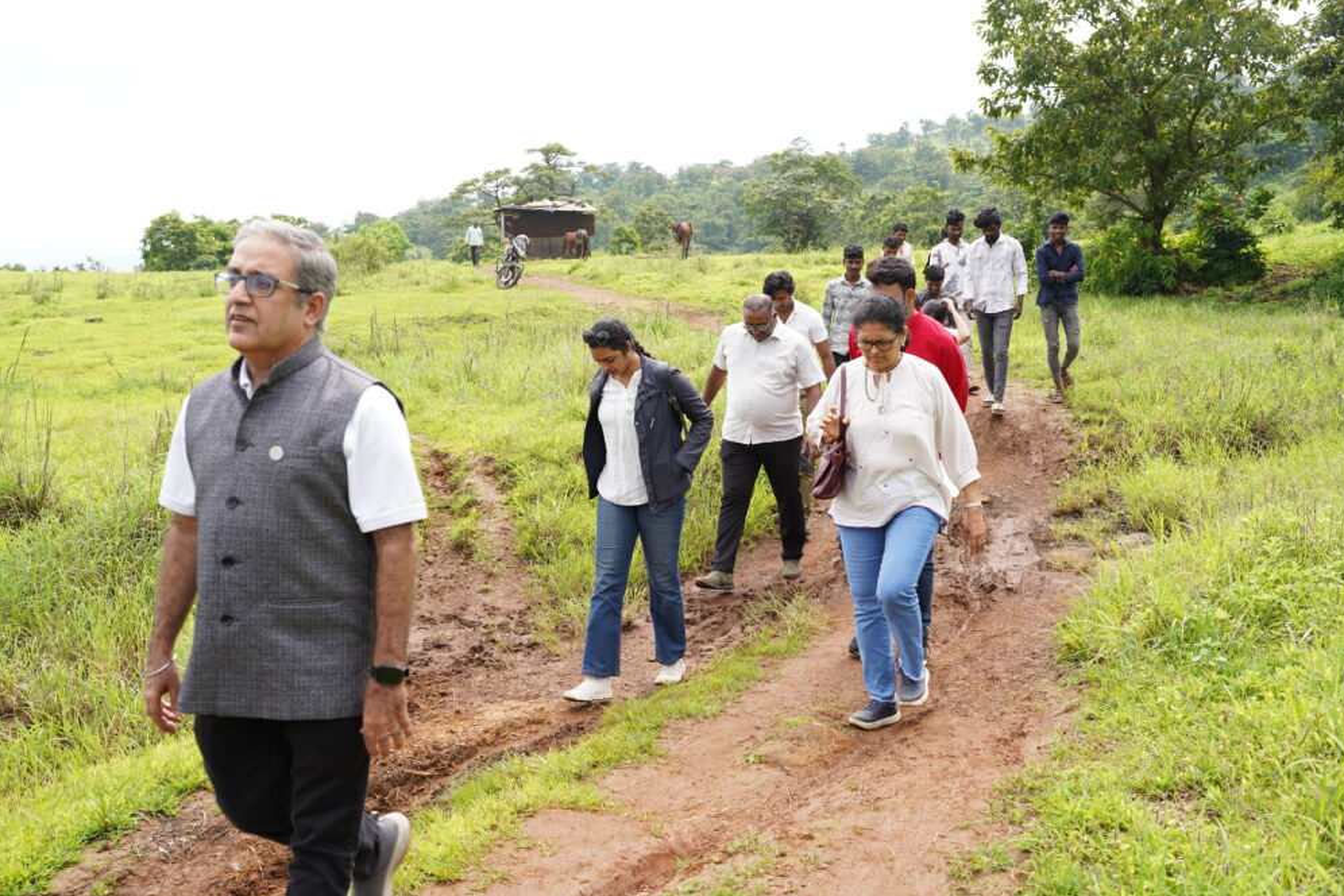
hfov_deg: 53.1
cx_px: 668
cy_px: 439
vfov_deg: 36.9
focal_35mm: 36
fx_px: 1344
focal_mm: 35
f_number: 5
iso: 100
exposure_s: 1/200
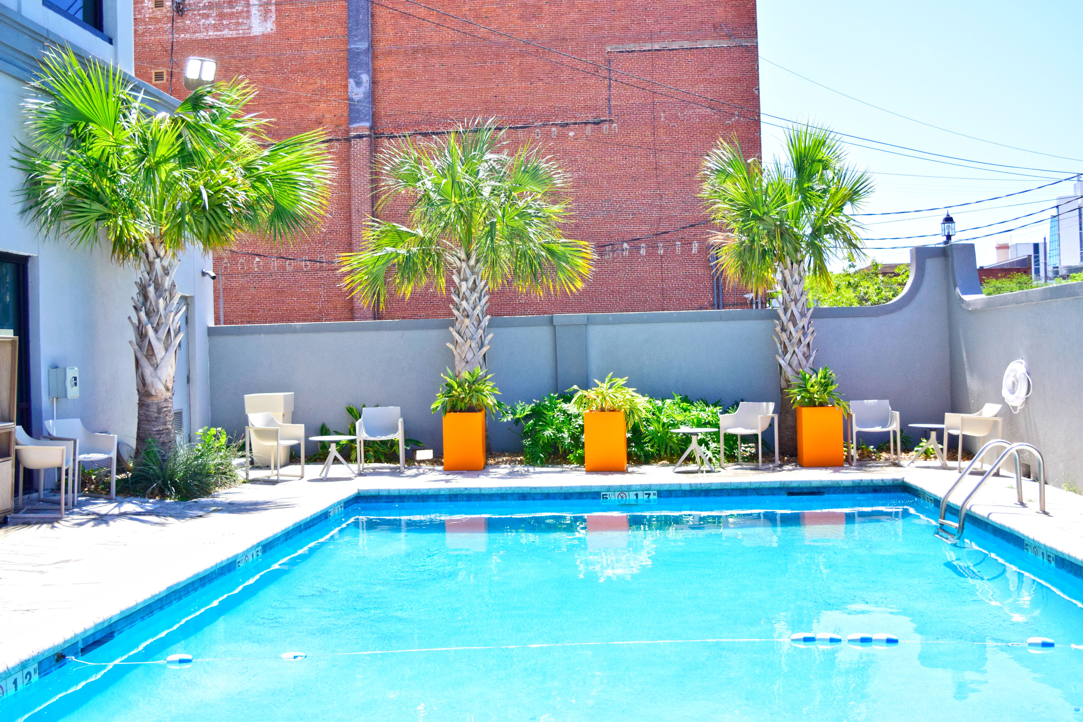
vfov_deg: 35.5
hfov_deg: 51.3
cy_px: 361
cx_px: 542
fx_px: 1128
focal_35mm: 38
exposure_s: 1/2000
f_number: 5
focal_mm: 25
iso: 800
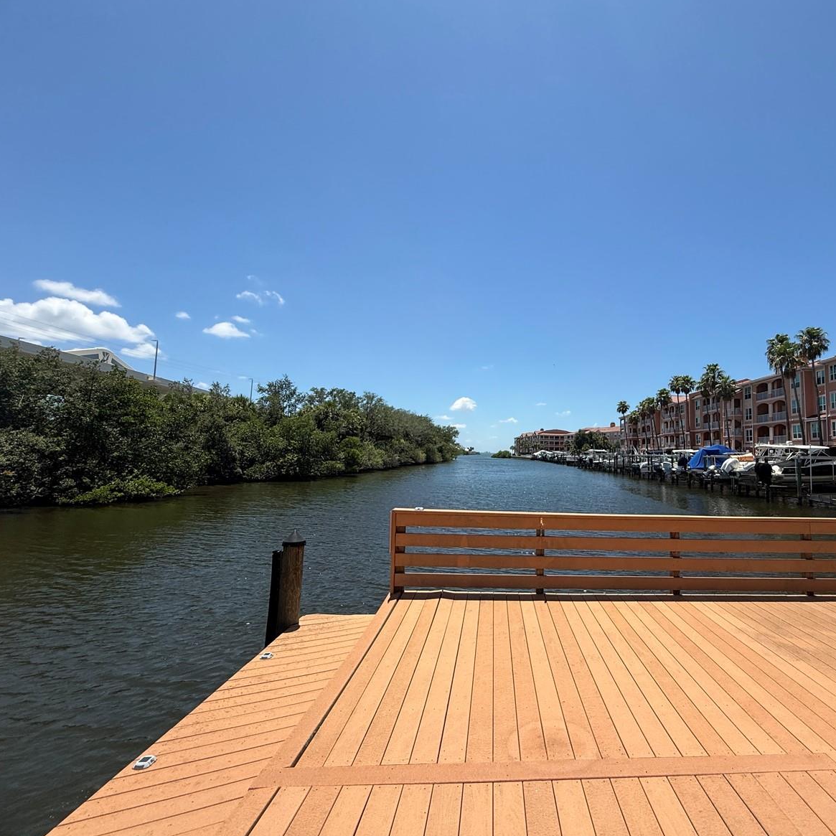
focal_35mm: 17
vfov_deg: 84.0
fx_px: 464
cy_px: 411
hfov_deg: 82.3
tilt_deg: +6.8
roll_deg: -1.5
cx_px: 524
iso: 50
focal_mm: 2.22
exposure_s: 1/2506
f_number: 2.2
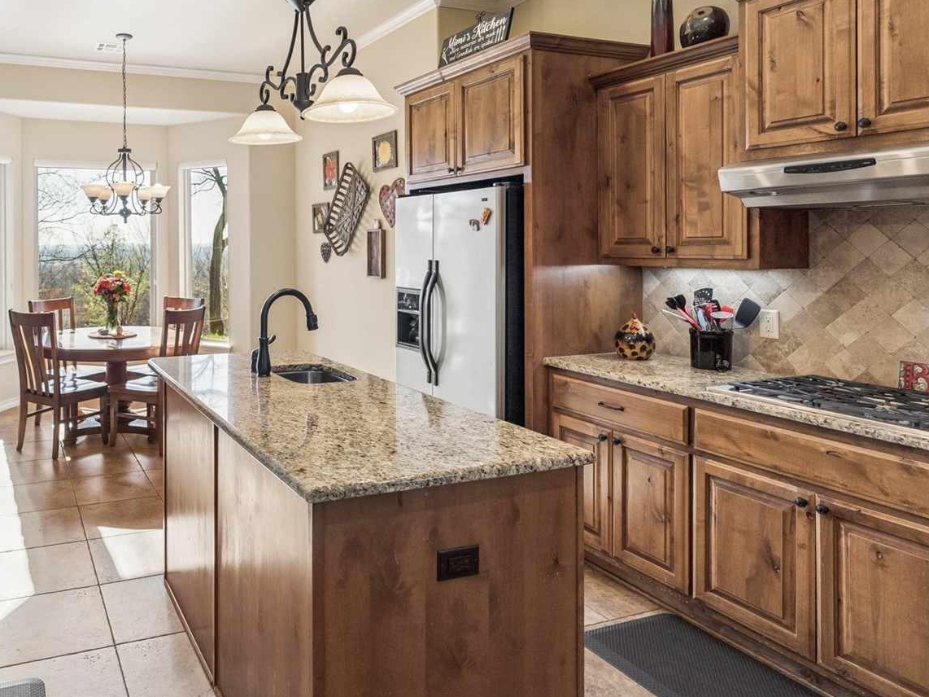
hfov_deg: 65.5
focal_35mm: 25
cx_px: 242
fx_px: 672
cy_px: 257
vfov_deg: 54.1
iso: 400
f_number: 2.8
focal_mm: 14.6
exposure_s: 1/800
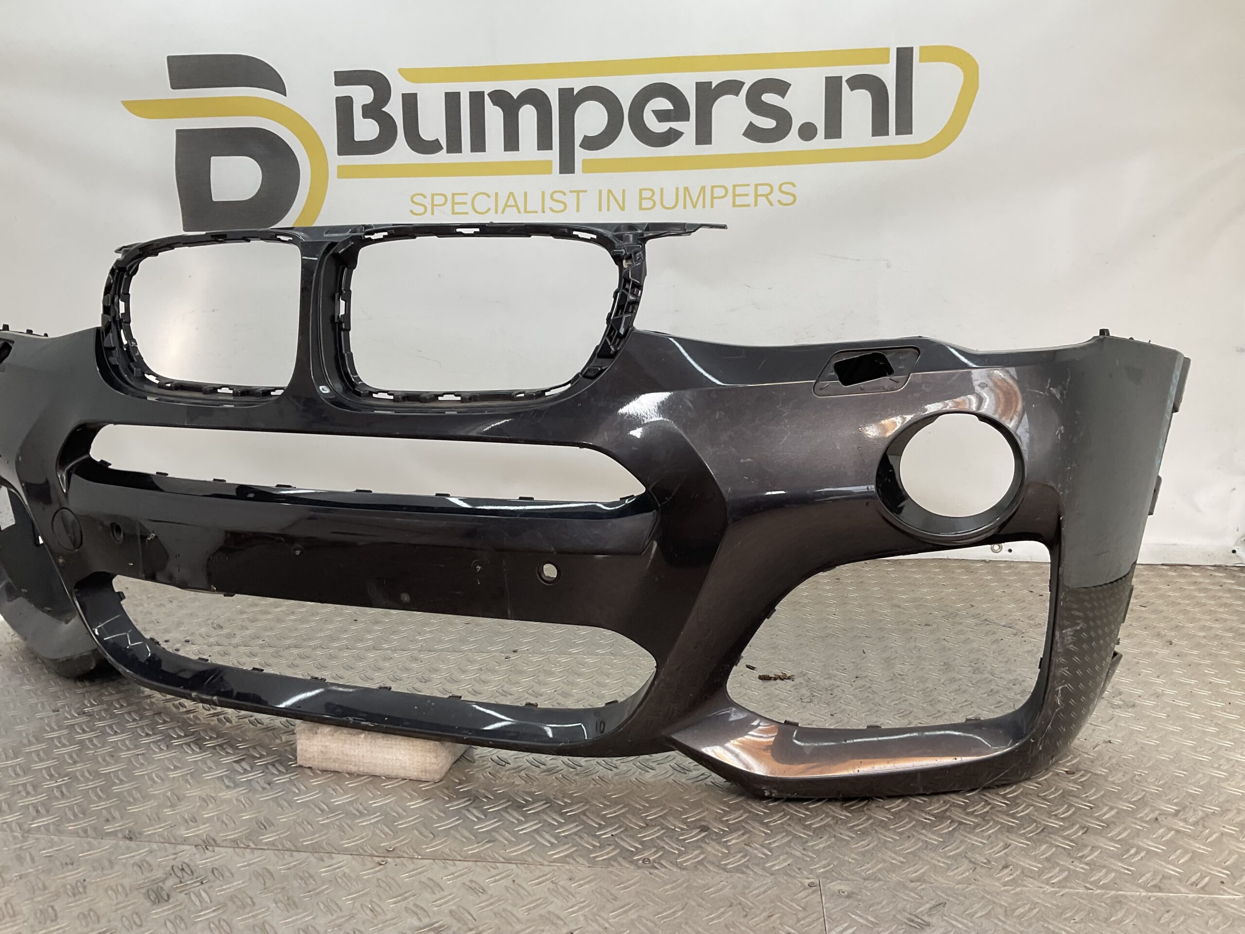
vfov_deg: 48.2
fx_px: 1043
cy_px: 467
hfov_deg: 61.7
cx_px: 622
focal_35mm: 29
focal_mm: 3
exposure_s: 1/126
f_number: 1.8
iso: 16
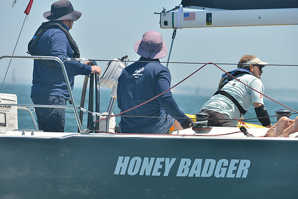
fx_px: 1846
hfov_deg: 9.2
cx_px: 140
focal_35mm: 223
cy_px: 107
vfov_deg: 6.2
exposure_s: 1/1000
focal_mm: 200
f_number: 5.6
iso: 280
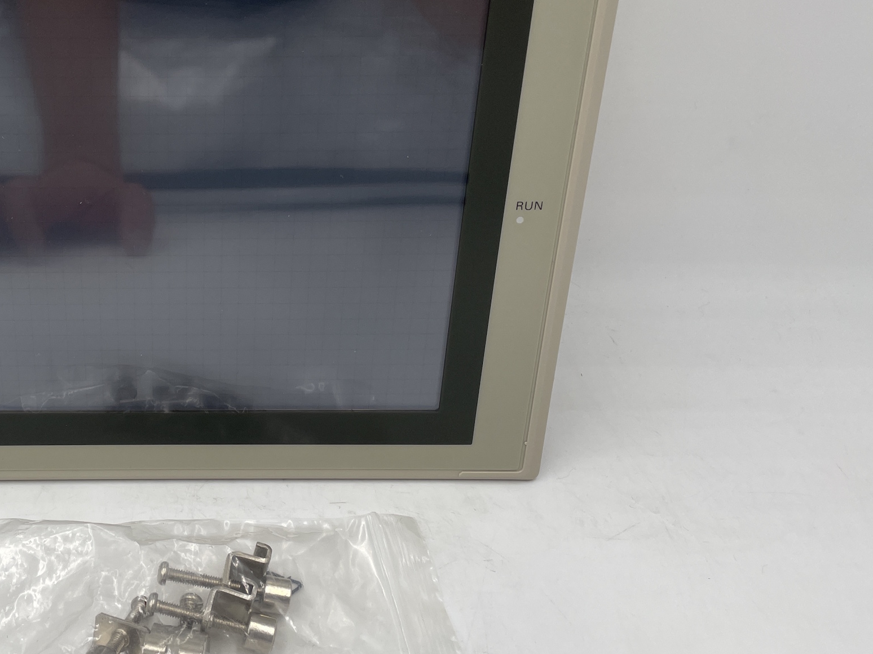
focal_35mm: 43
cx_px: 173
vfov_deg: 33.6
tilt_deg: -38.1
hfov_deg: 41.9
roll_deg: +0.6
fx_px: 1084
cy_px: 352
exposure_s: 1/473
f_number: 1.6
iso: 32
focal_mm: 4.2
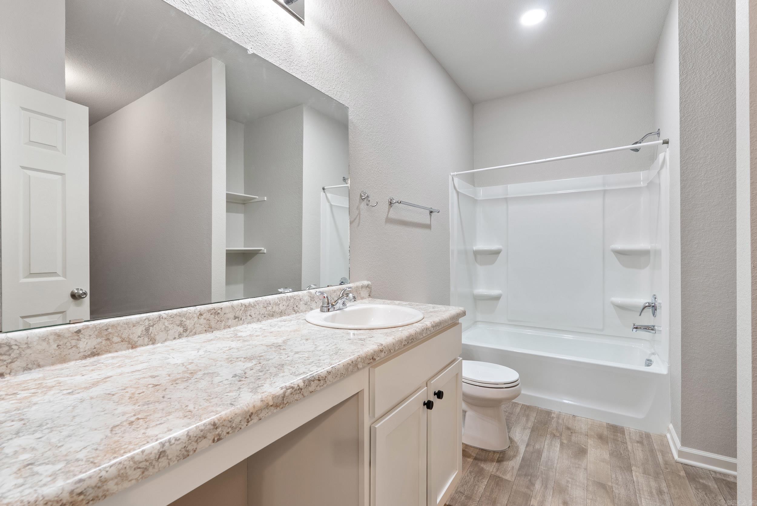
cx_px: 378
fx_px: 337
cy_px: 253
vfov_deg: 73.8
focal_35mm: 16
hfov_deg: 96.7
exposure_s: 1.3
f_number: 9
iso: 250
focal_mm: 16
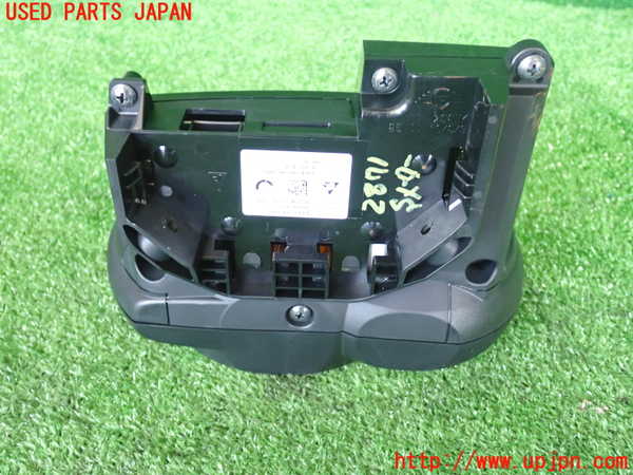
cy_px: 238
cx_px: 316
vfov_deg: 39.7
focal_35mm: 36
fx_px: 658
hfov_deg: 51.4
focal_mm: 6.37
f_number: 2.5
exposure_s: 1/40
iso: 320
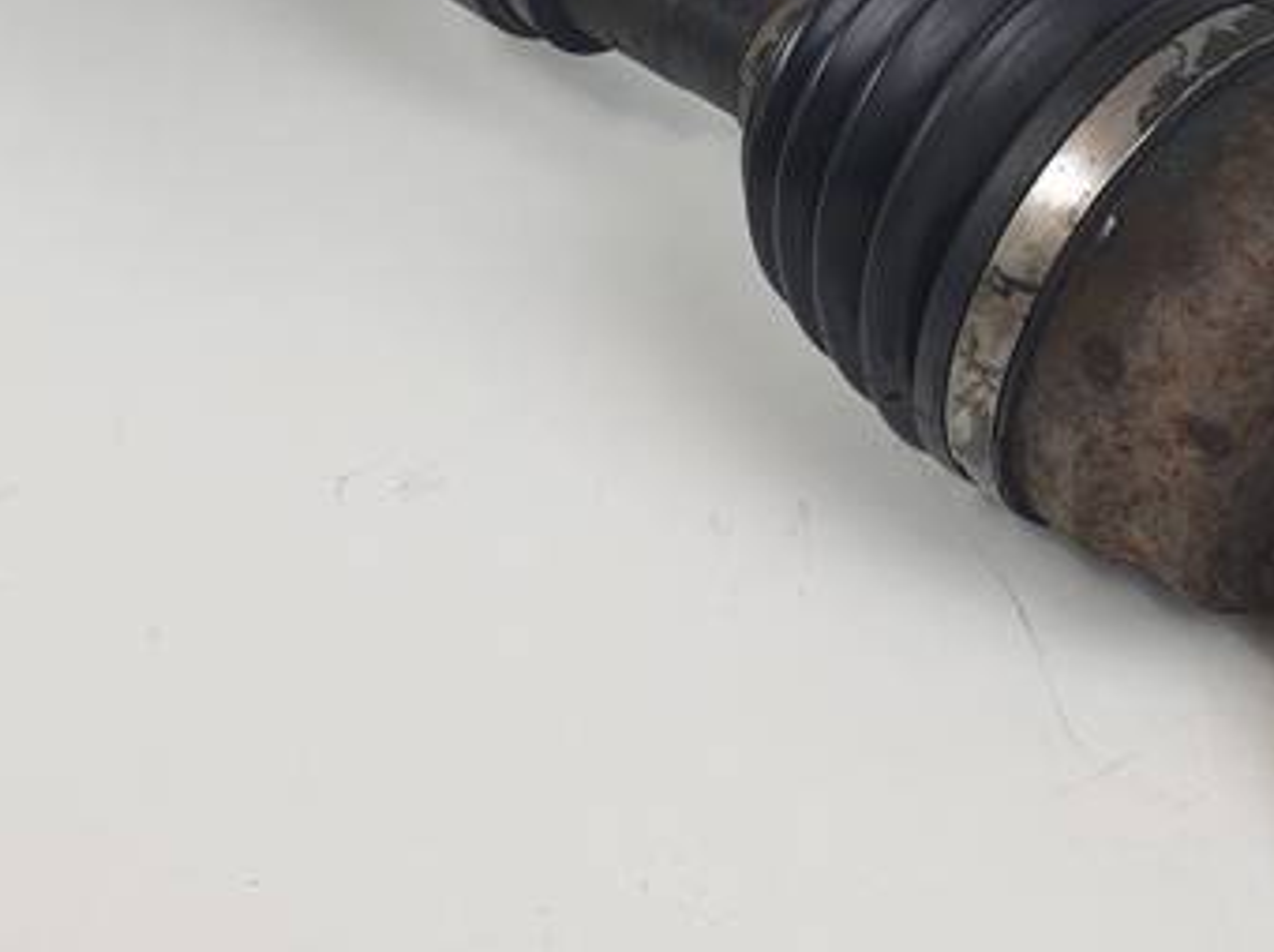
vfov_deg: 28.6
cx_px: 888
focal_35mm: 49
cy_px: 114
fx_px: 1801
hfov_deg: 38.3
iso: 50
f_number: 2.4
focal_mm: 4.3
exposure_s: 1/114
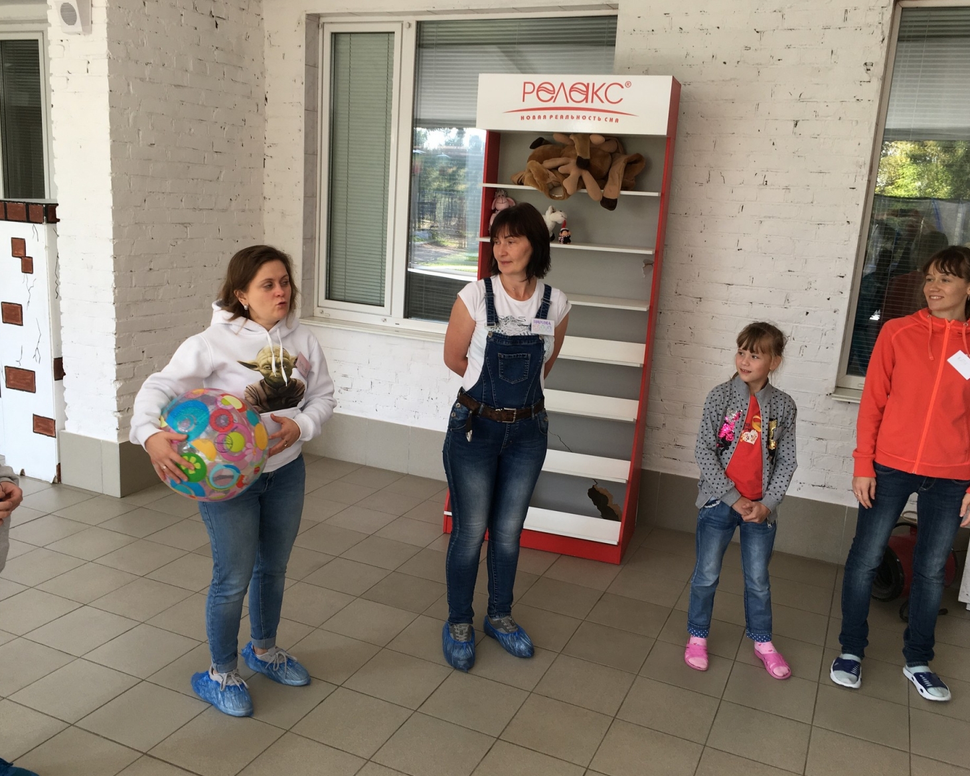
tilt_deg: -9.8
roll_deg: -1.9
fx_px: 890
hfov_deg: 57.2
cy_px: 389
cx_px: 467
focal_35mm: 31
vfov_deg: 47.1
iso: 25
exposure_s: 1/50
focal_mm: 4.15
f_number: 2.2
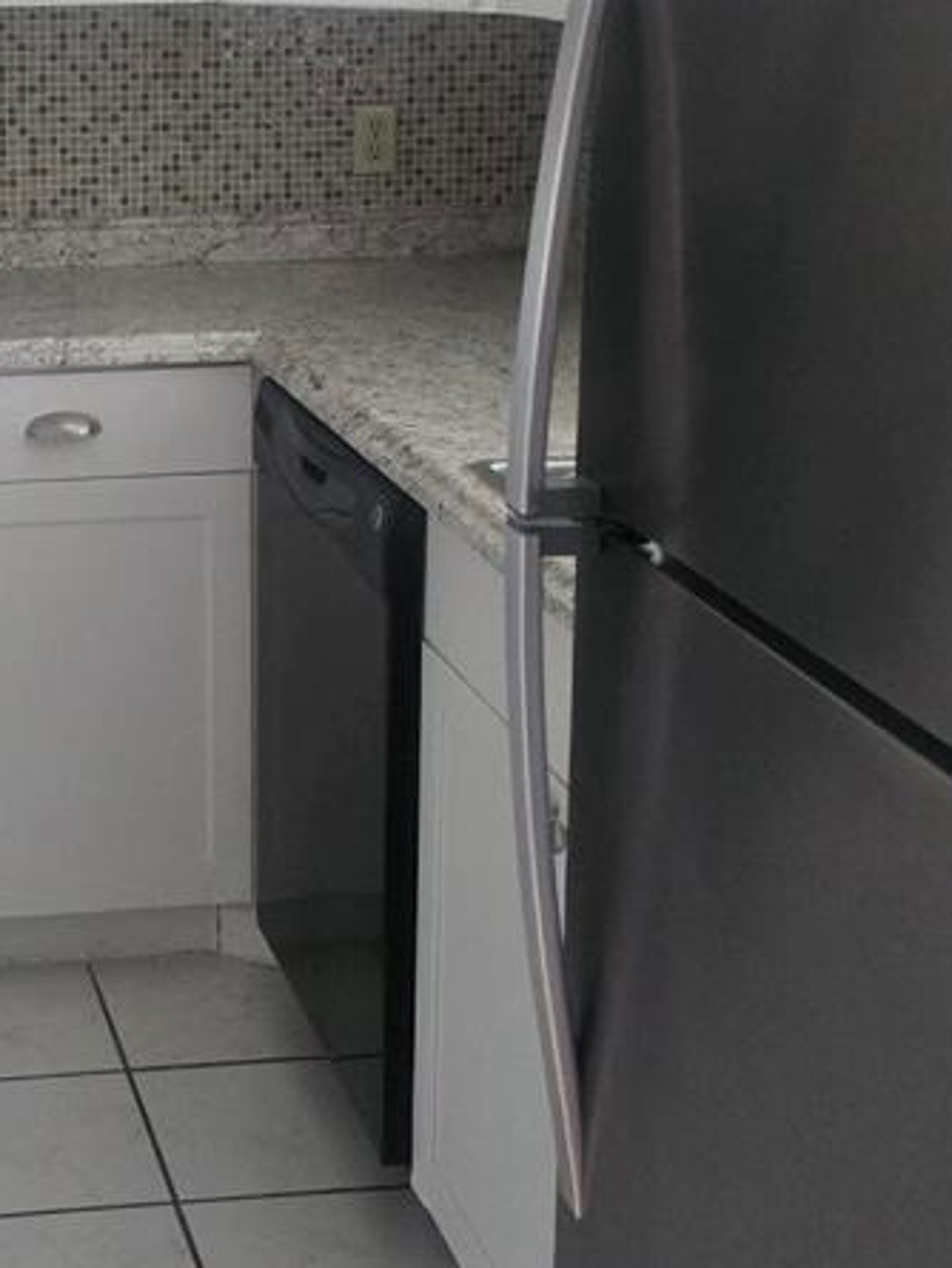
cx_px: -6
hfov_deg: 22.7
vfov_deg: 30.5
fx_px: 2272
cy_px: 274
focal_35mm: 62
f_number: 1.7
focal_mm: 6.3
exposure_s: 1/120
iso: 1000
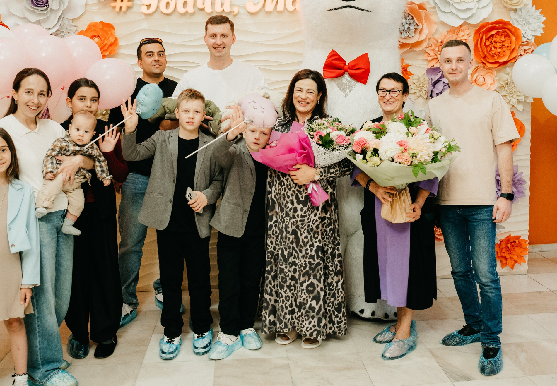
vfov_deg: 37.6
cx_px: 287
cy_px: 148
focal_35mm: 36
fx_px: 564
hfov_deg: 52.6
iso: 640
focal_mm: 24
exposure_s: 1/160
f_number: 4
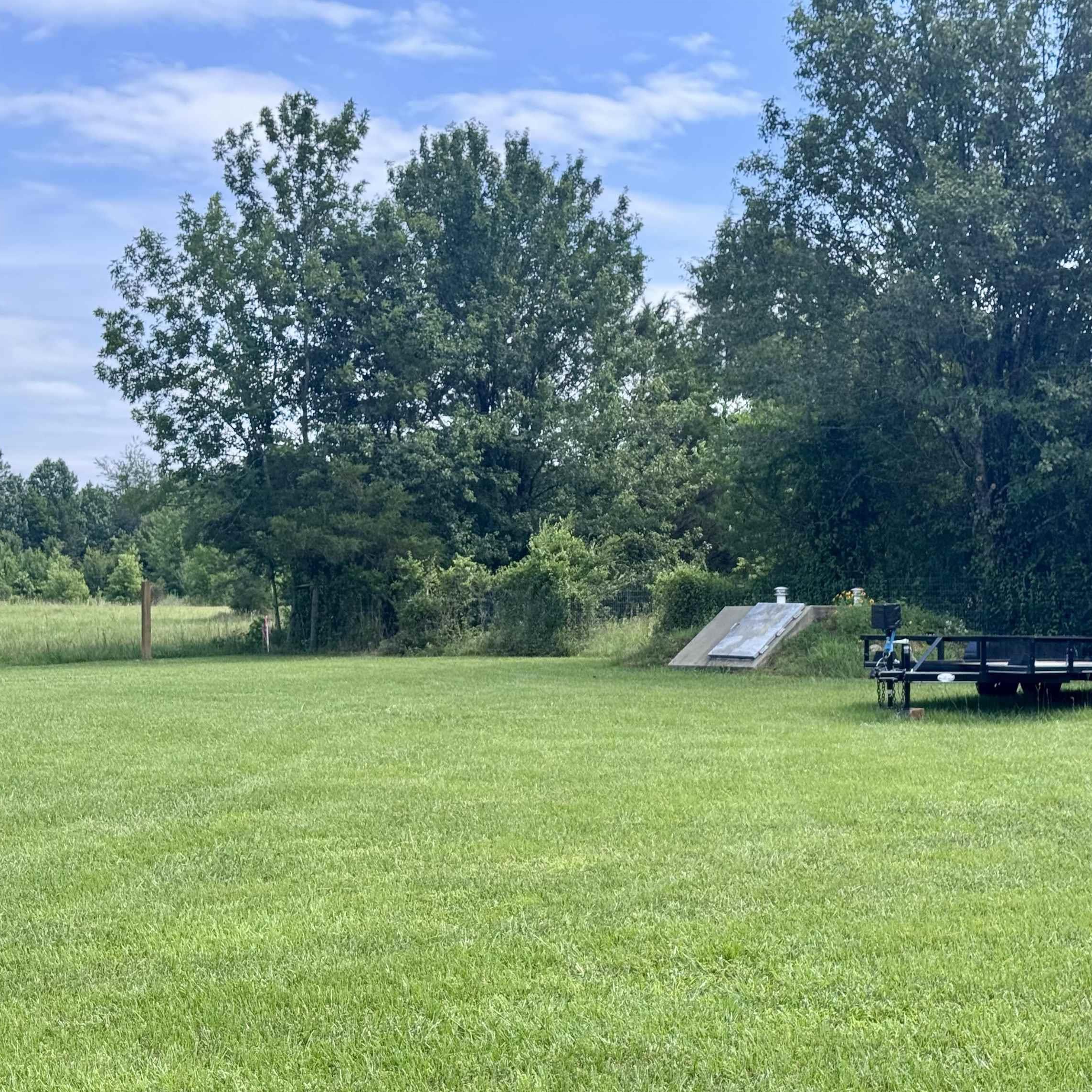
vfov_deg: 30.0
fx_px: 2034
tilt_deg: +1.5
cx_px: 615
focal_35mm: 57
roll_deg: +1.2
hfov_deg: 30.0
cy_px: 549
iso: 64
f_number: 1.78
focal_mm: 6.76
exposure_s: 1/1597
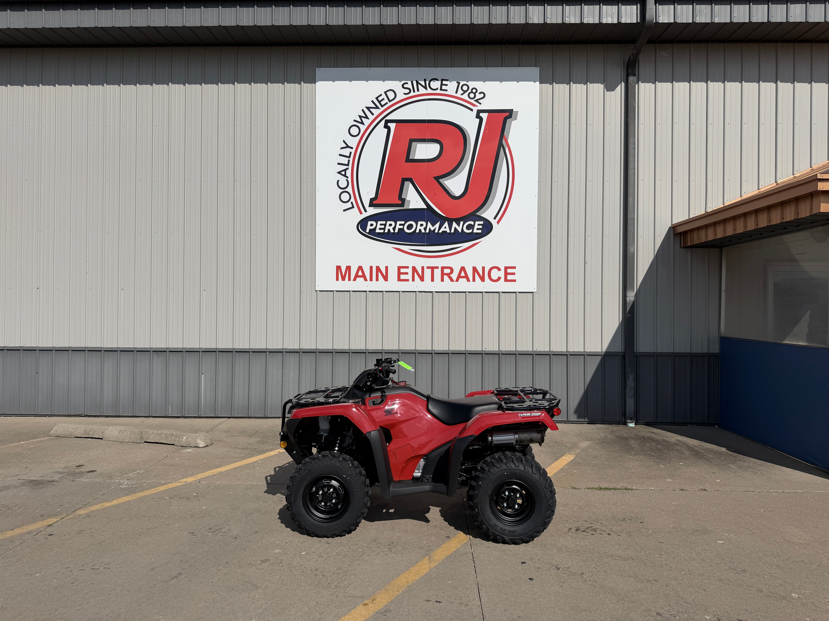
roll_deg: +0.2
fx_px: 575
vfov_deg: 56.8
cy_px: 310
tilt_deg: +0.3
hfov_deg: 71.6
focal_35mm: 24
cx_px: 414
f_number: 1.78
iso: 80
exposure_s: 1/11905
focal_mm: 6.76
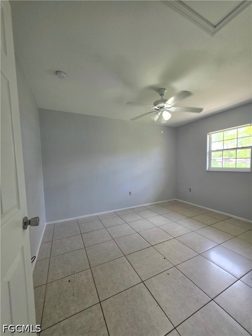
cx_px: 126
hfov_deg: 89.9
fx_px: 126
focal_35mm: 13
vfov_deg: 106.2
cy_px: 168
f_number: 1.9
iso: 80
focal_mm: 2.2
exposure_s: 1/120
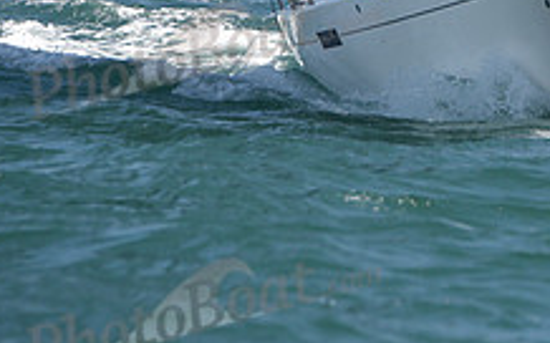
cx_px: 515
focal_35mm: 542
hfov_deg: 3.9
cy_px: -112
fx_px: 8120
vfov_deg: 2.4
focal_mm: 200
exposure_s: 1/800
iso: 320
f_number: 5
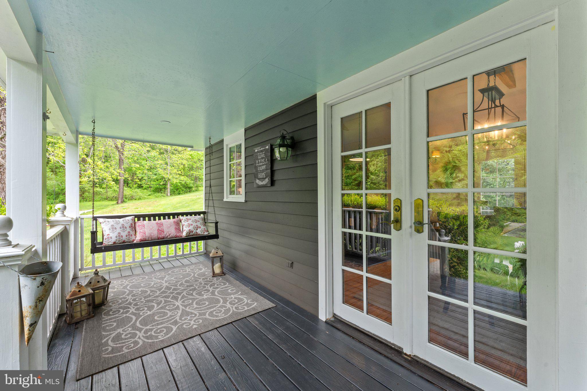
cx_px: 294
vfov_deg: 81.2
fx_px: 228
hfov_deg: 104.3
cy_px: 196
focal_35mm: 14
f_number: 11
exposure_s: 1/50
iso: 800
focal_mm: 14
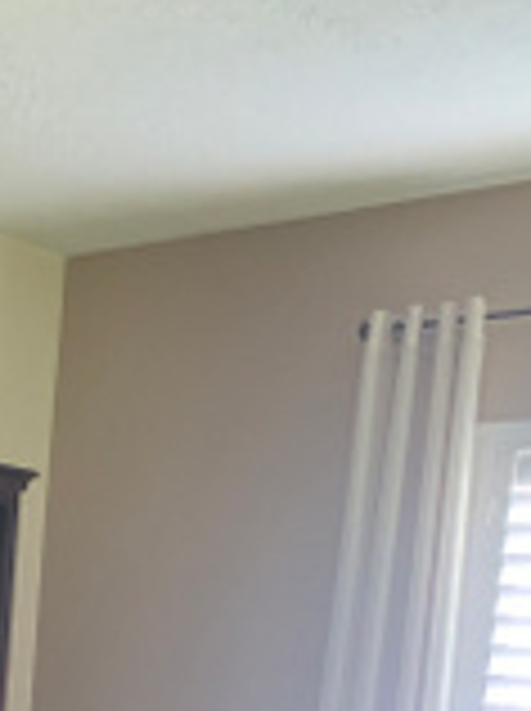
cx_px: -86
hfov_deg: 17.8
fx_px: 1620
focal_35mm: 79
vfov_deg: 21.0
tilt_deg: -12.1
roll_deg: -3.3
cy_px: 1062
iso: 320
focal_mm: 4.25
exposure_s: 1/60
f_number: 1.8
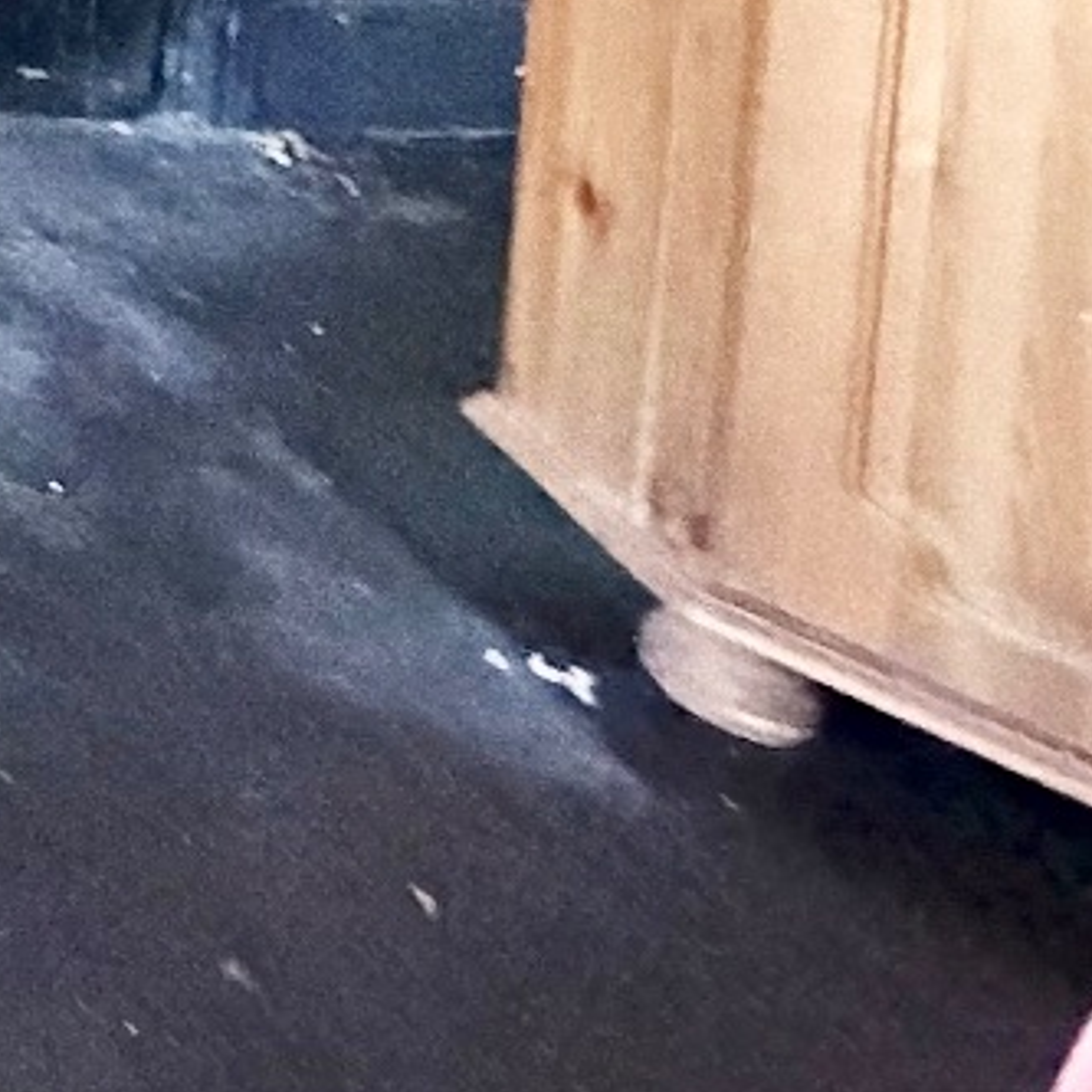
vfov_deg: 15.9
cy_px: -1282
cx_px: -1991
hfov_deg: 12.4
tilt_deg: -6.8
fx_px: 2712
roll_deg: +0.2
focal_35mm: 76
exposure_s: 1/50
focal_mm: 2.22
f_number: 2.2
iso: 1250
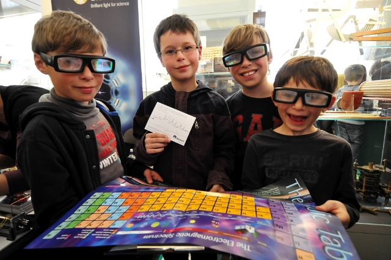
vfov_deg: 67.3
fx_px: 195
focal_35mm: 18
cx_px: 196
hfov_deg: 90.0
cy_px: 130
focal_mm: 12
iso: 1250
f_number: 4
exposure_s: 1/20
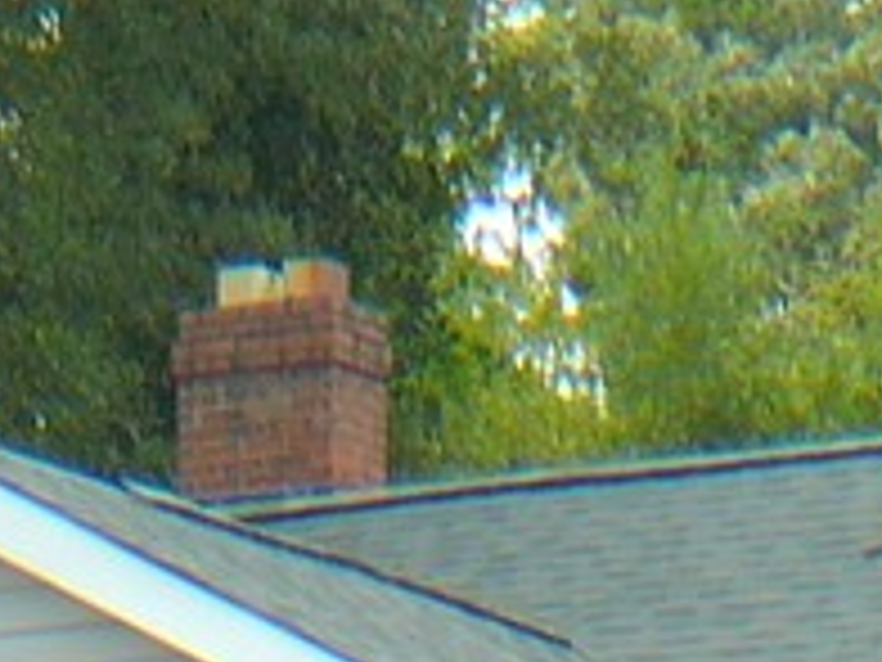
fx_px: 6268
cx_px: 806
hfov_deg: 8.0
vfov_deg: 5.8
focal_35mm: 246
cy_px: 1540
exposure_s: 1/200
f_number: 3.3
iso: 80
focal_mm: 7
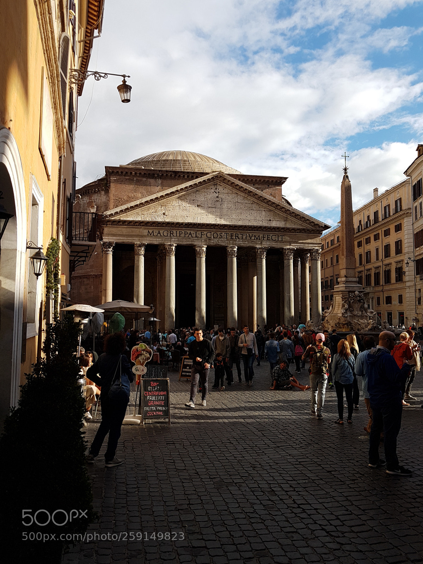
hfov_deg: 53.1
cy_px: 282
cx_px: 212
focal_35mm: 26
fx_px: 424
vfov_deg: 67.3
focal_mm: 4.2
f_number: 1.7
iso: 40
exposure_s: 1/1292
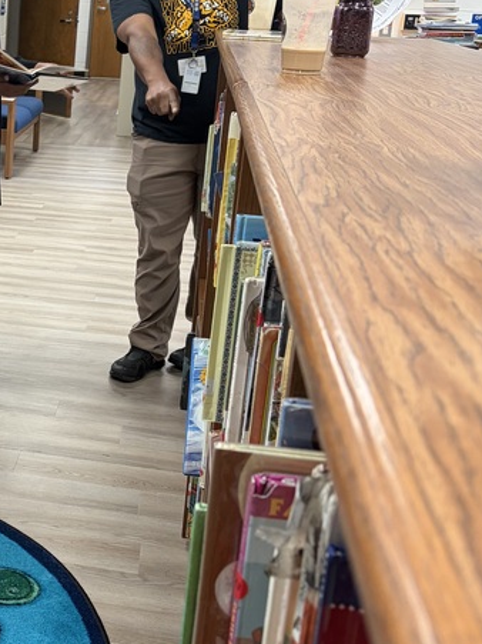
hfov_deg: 23.3
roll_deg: -2.0
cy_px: 276
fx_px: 1096
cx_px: -46
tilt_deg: -15.2
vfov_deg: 32.7
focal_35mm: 59
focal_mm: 5.96
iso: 125
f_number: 1.6
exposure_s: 1/60
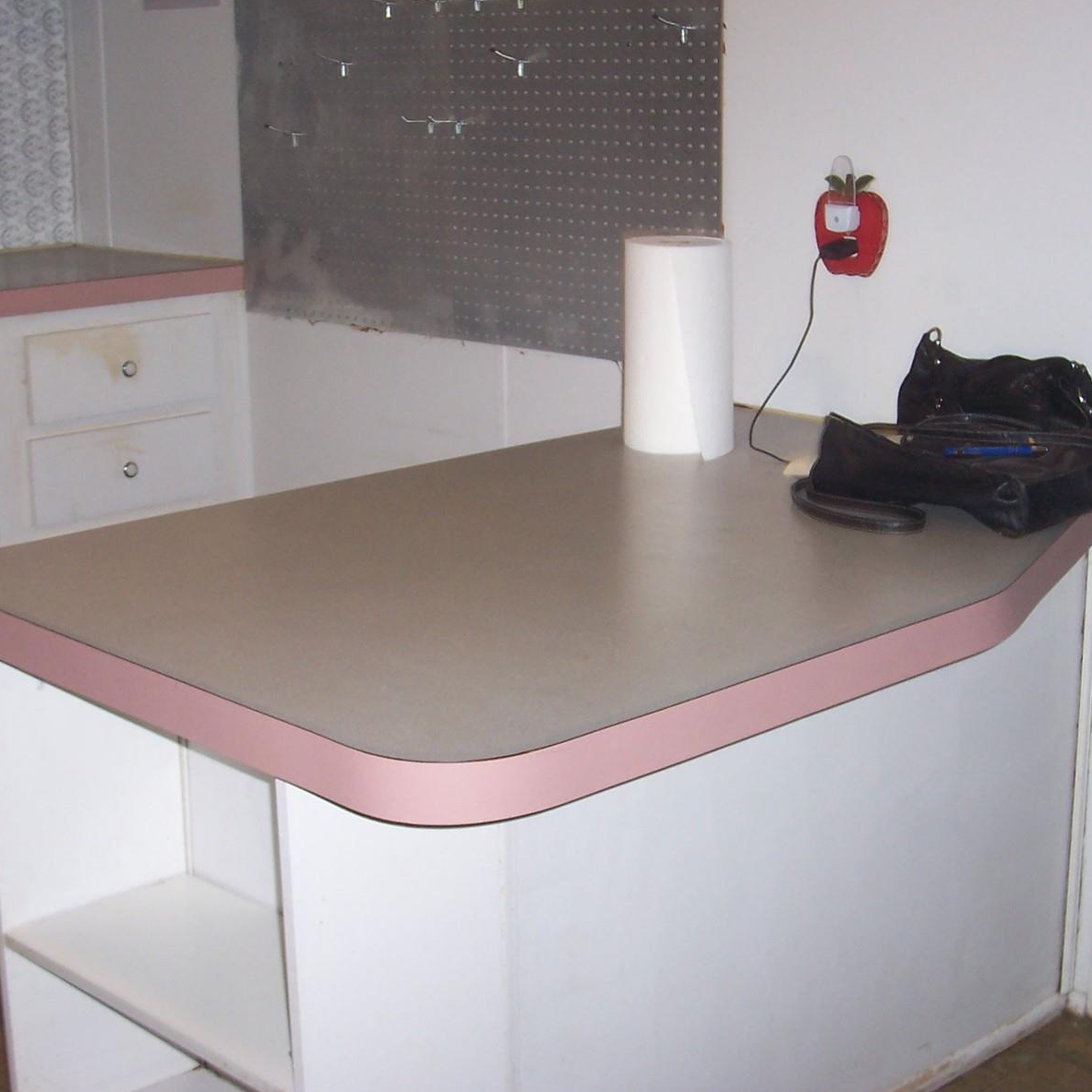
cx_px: 573
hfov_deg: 31.1
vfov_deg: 31.1
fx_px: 1963
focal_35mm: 55
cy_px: 545
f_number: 3
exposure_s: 1/60
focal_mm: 7
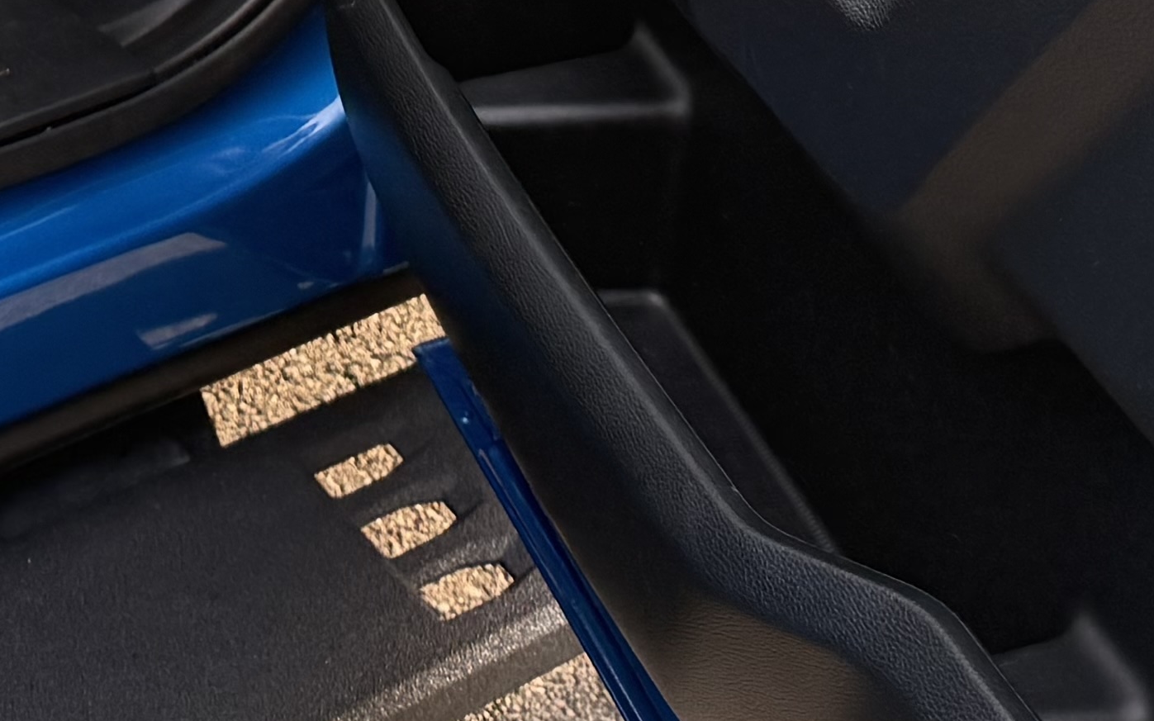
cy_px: -1001
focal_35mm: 104
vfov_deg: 10.8
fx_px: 3271
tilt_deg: -14.1
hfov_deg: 19.0
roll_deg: -2.2
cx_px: -178
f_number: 1.78
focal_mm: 6.76
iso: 100
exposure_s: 1/333
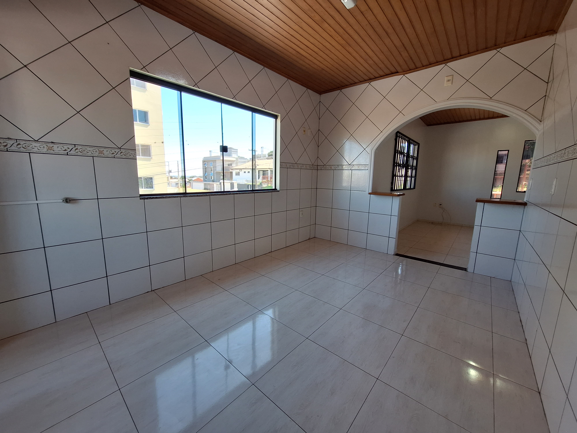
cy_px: 216
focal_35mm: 13
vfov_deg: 89.9
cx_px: 288
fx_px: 217
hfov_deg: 106.2
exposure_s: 1/60
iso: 50
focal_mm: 1.74
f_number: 2.2
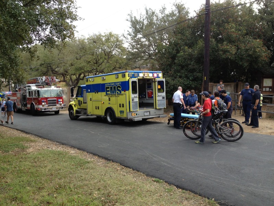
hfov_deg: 52.6
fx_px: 277
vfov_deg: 40.7
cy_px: 103
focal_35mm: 35
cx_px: 137
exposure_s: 1/381
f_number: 2.4
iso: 50
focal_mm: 4.28
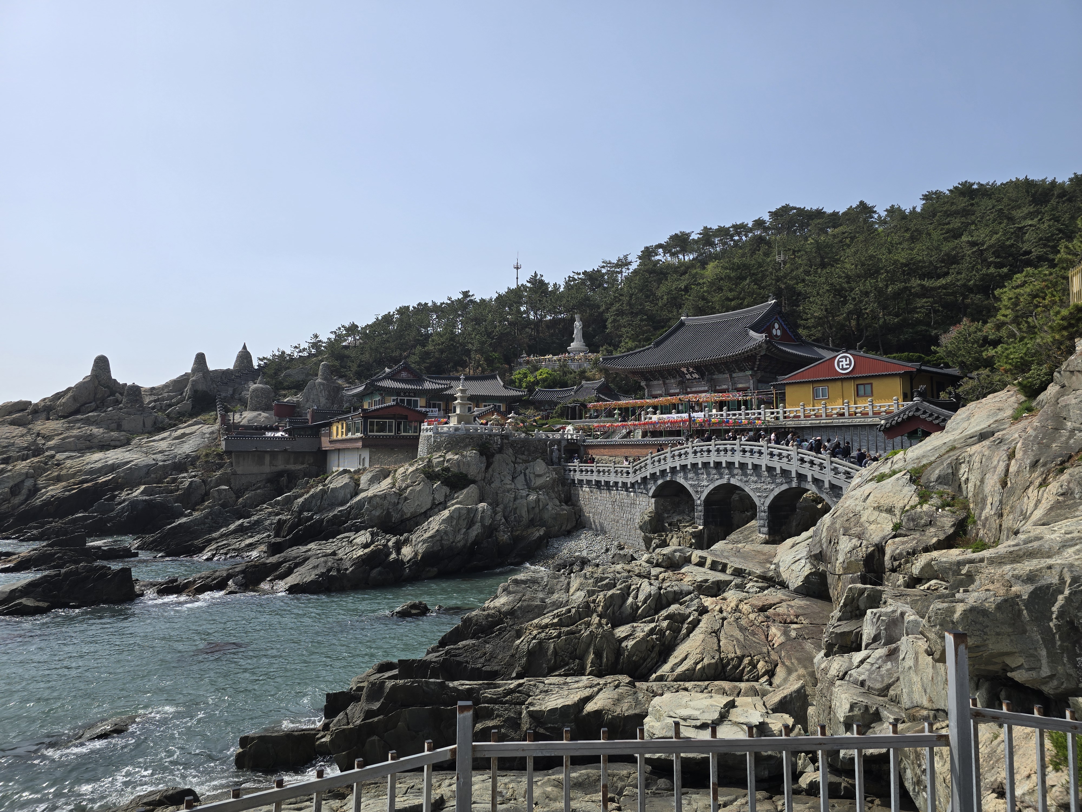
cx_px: 541
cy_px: 406
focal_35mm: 23
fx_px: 719
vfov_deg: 58.9
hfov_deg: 73.9
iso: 12
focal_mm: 6.3
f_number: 1.7
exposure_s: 1/1182
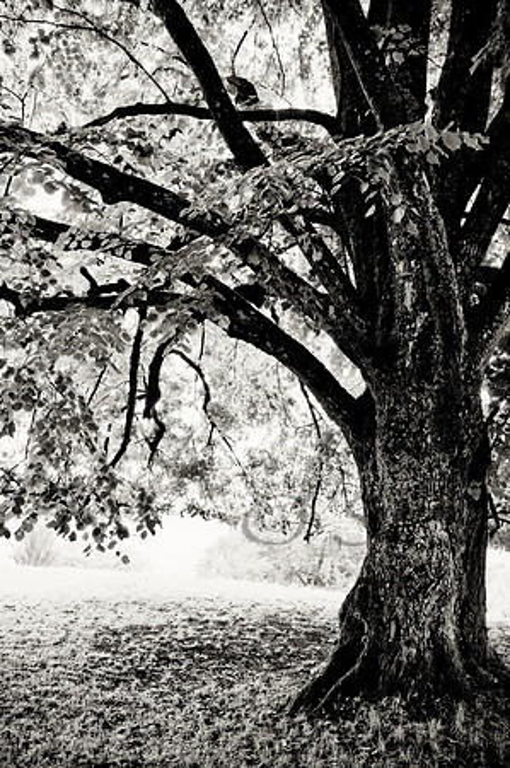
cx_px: 255
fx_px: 639
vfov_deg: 62.0
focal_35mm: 30
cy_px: 384
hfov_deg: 43.5
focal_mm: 20
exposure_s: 1/15
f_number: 11
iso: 800
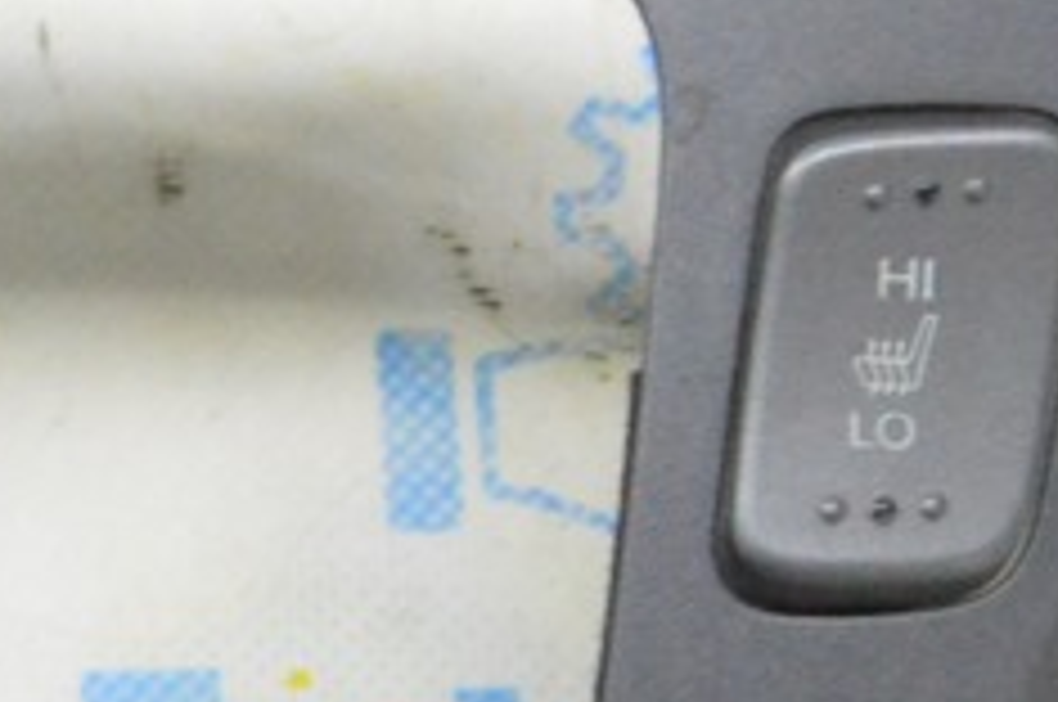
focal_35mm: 170
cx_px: -63
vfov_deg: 8.1
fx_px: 4989
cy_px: 340
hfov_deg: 11.9
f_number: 20
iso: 6400
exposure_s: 1/15
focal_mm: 26
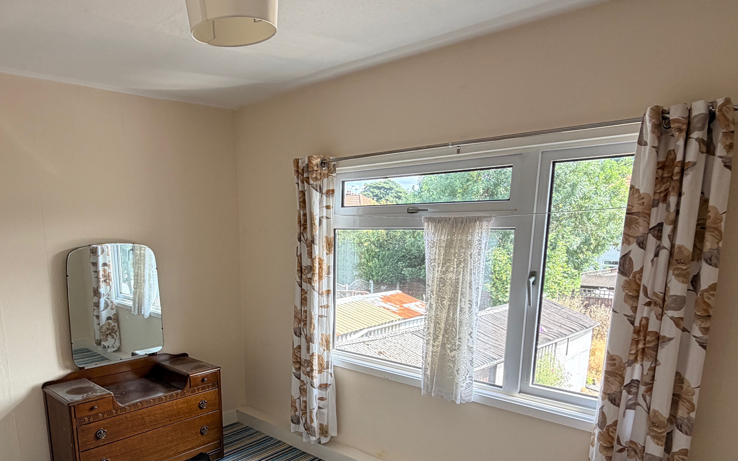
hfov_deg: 71.4
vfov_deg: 47.9
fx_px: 503
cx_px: 280
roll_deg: +0.6
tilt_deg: -11.4
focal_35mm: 25
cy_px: 328
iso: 64
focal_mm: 2.22
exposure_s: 1/121
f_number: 2.2
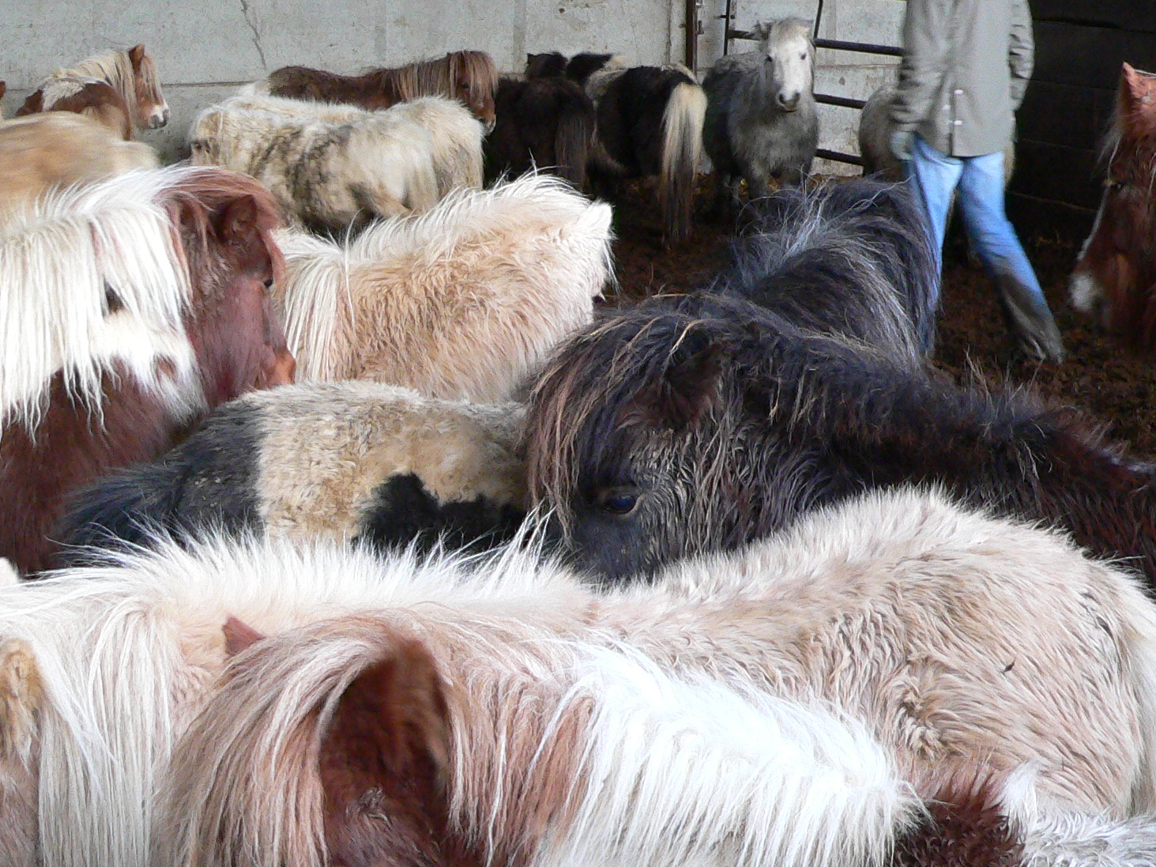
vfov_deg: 23.2
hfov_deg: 30.7
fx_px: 2104
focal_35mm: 63
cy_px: 291
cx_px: 518
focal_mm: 6
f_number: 2.8
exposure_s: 1/15
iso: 200
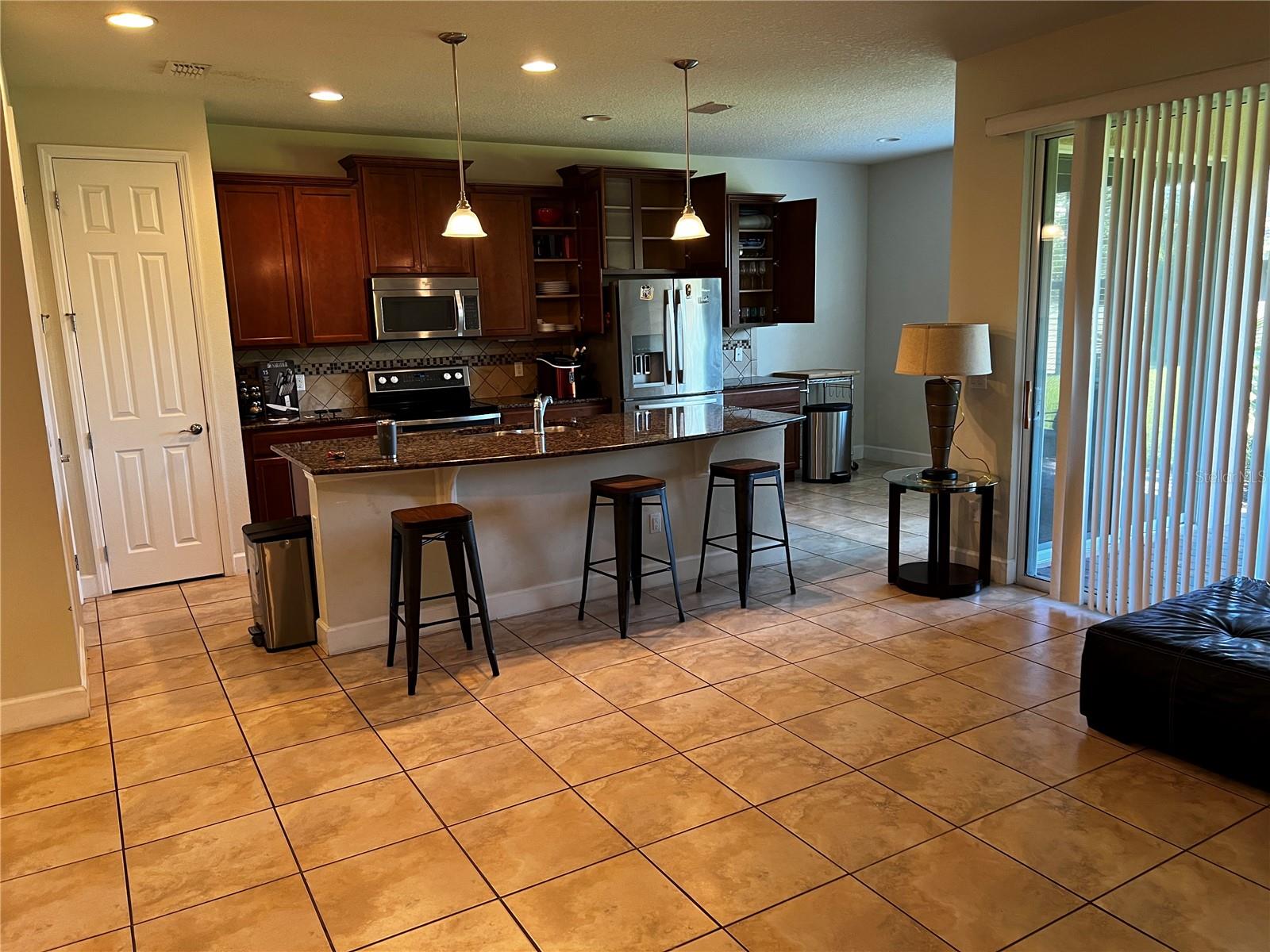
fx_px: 954
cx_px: 635
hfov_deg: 67.3
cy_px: 476
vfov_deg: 53.1
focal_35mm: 26
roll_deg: +2.7
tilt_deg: -6.4
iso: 160
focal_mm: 5.7
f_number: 1.5
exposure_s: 1/60
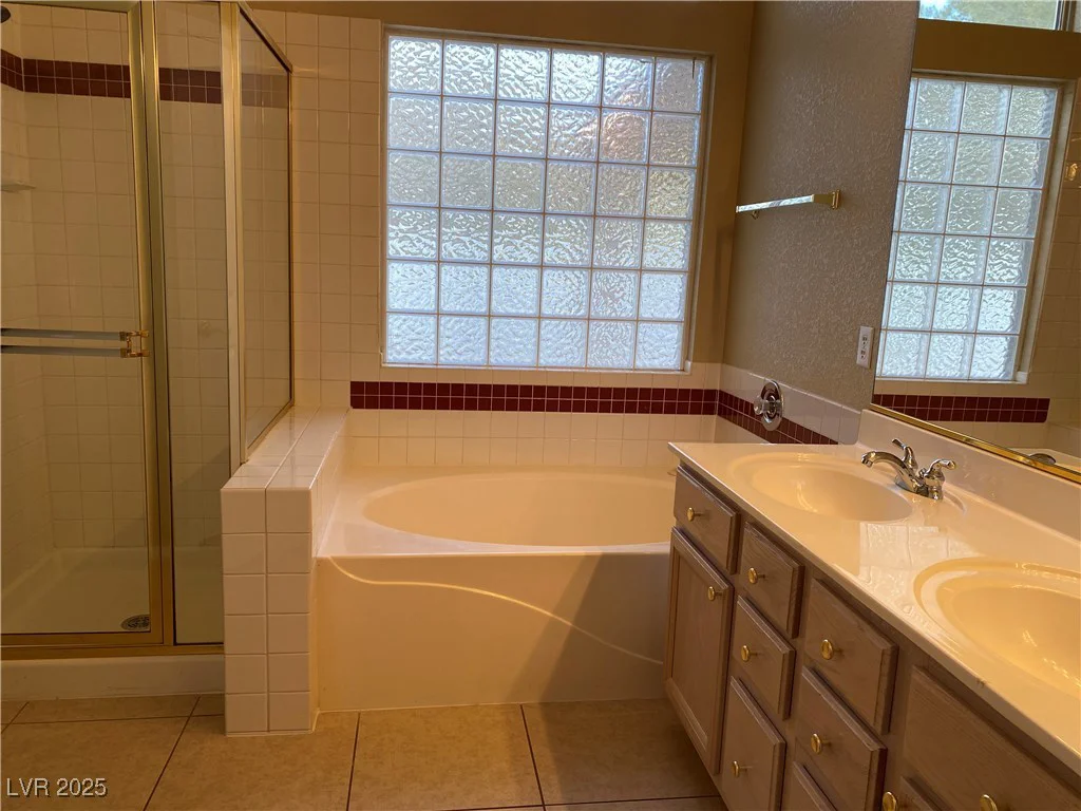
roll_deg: -2.7
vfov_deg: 53.1
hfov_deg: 67.3
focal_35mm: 26
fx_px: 812
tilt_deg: -9.9
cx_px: 540
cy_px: 406
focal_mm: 4.25
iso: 50
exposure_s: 1/120
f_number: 1.8
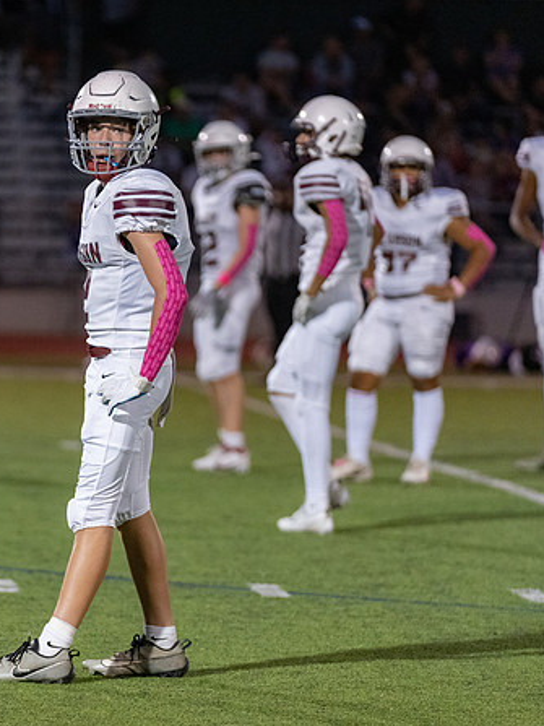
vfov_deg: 7.3
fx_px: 5681
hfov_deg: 5.5
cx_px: 55
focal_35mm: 271
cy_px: 381
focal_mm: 176
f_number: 2.8
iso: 5000
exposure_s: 1/1250
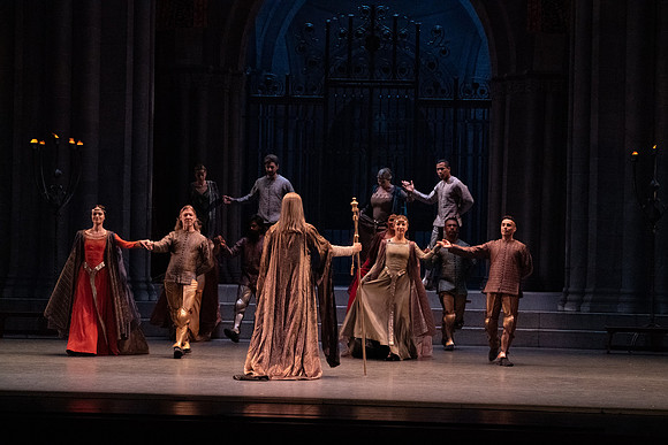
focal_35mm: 124
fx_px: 2301
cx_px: 334
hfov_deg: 16.5
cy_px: 222
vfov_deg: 11.1
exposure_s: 1/320
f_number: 9
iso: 20000
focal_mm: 124
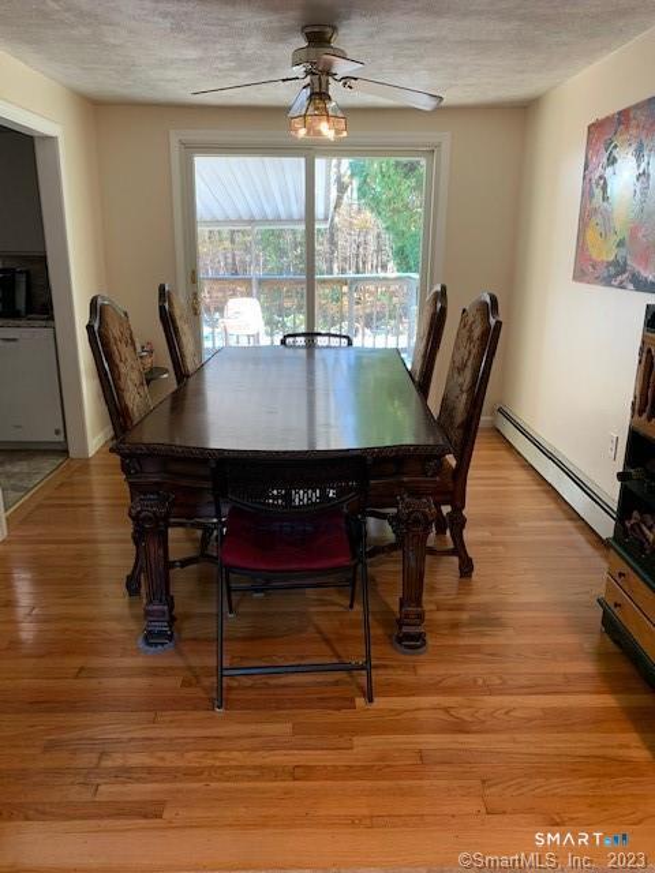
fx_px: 656
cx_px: 328
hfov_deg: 53.1
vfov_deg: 67.3
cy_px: 436
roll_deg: -0.9
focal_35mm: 26
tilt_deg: -15.8
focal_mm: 4.25
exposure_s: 1/60
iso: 100
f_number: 1.8
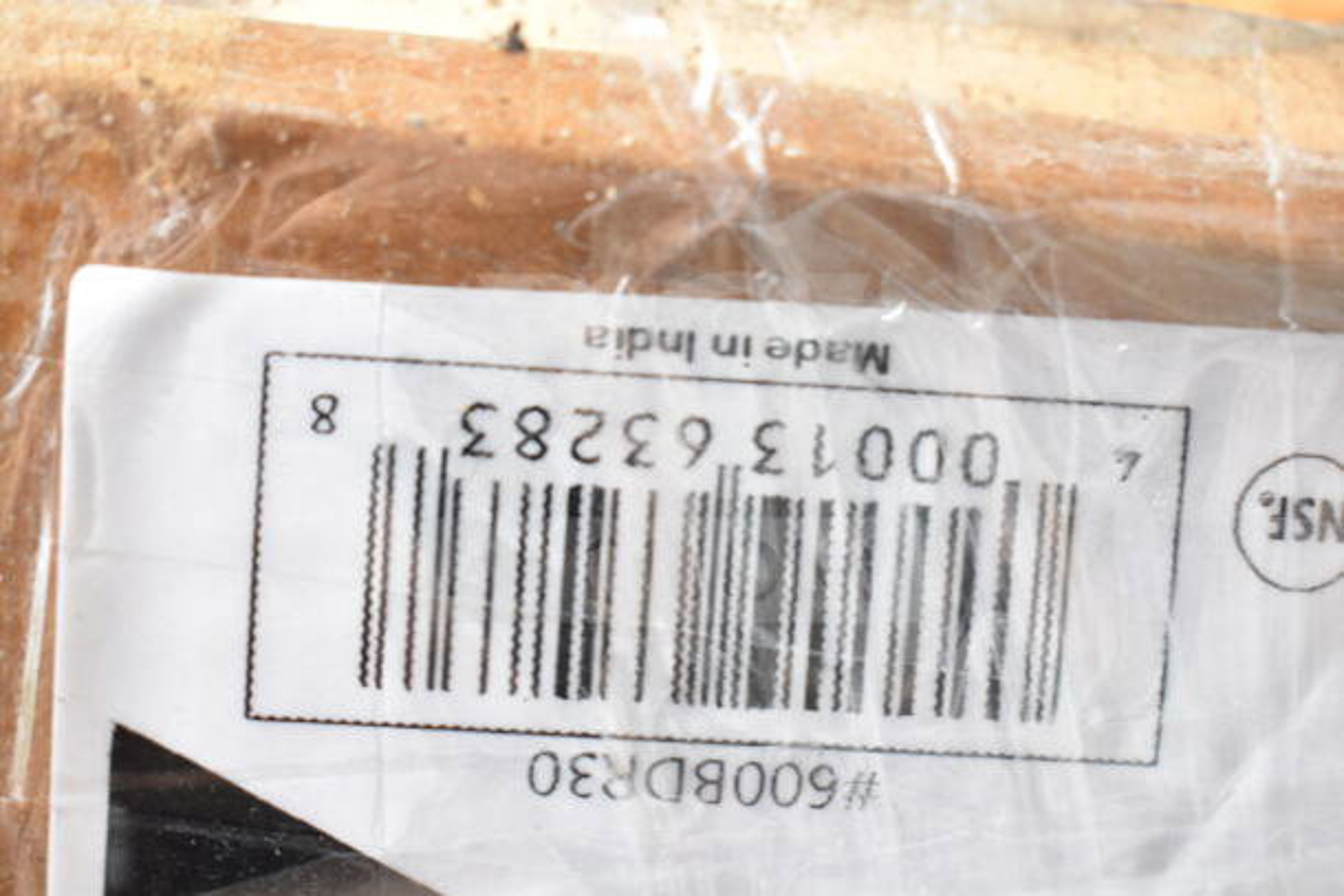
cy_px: 448
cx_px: 672
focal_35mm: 60
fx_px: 2240
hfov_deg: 33.4
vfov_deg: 22.6
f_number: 5
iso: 1600
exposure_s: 1/80
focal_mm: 40
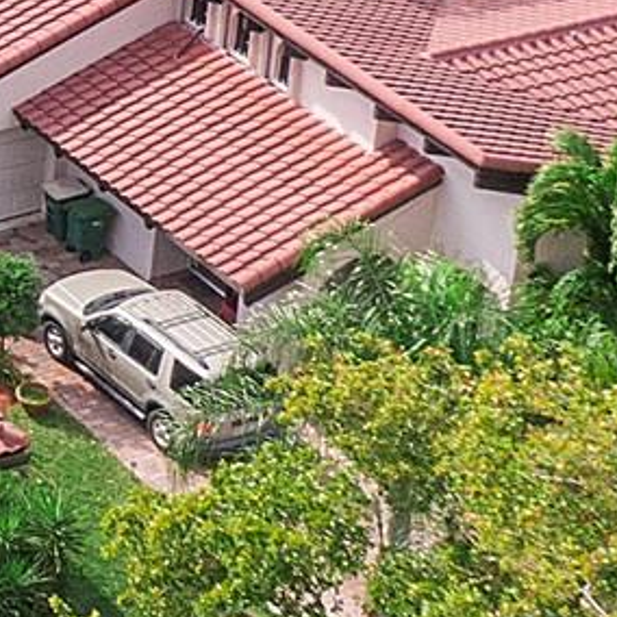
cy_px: -169
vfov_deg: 11.2
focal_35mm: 153
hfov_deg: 10.4
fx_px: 3085
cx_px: -682
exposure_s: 1/640
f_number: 2.8
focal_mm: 4.39
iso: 100
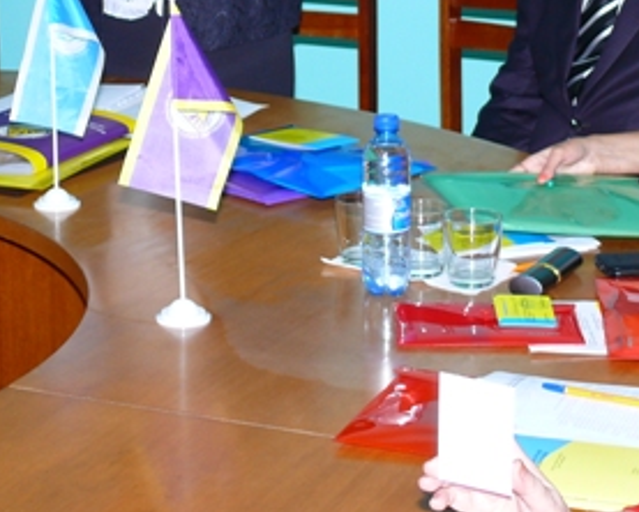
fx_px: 2347
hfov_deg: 15.5
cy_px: -9
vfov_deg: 12.3
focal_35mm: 124
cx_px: 231
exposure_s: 1/30
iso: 100
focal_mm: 11.6
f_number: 3.2
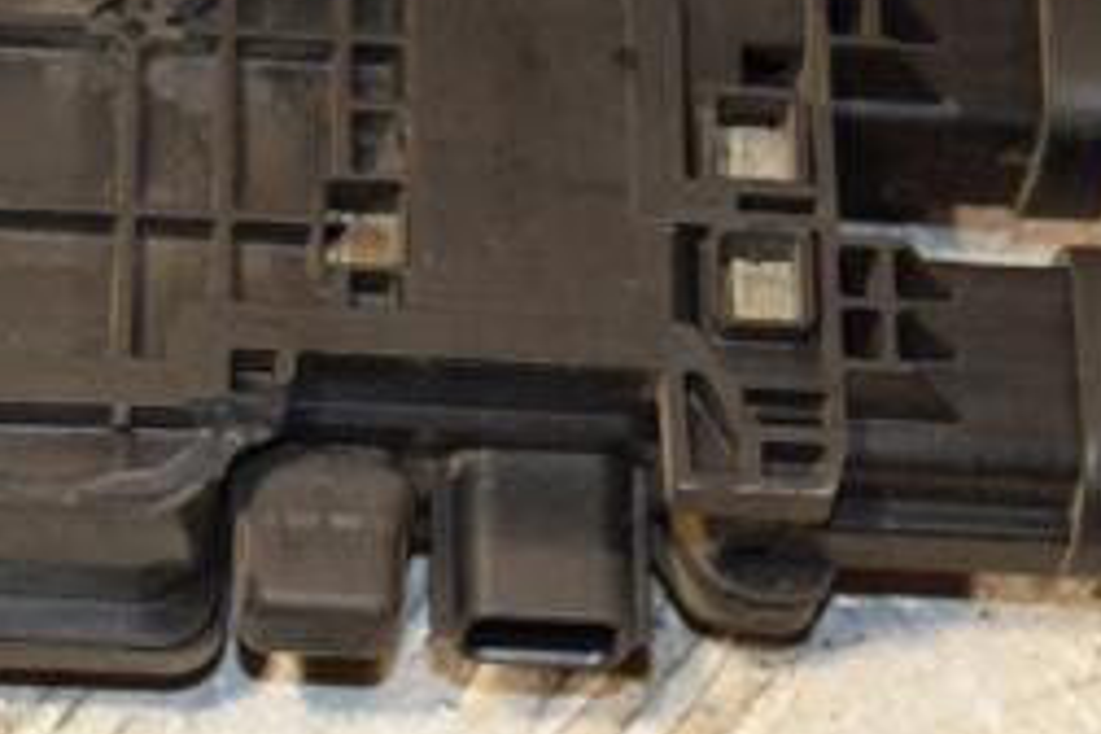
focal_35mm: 207
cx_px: 218
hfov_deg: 9.9
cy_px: 245
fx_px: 6330
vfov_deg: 6.6
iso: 800
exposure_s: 1/200
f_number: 6.3
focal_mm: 58
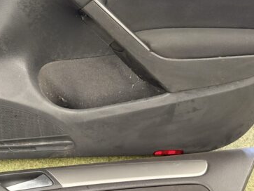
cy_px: 53
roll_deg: -4.6
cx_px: 117
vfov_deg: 33.1
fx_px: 315
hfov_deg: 43.8
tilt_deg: -39.7
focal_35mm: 43
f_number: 1.6
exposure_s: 1/44
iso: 500
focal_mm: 5.96
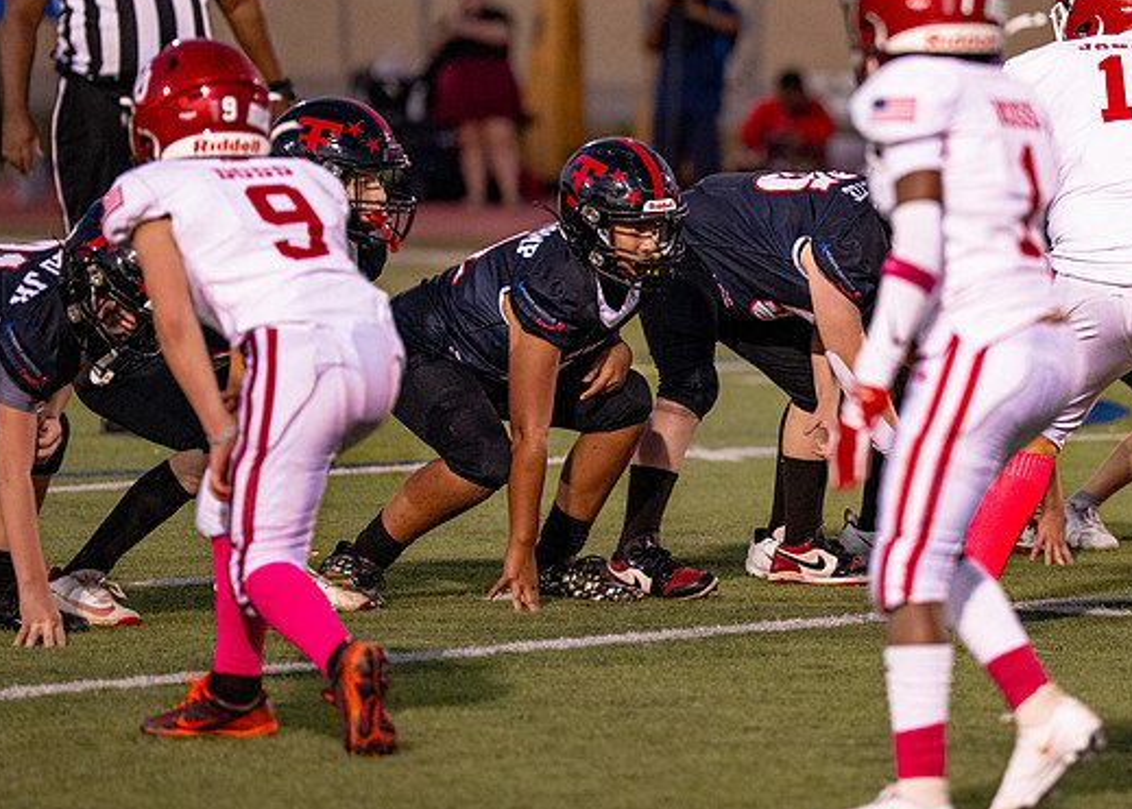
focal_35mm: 350
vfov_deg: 4.1
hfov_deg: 5.8
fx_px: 11255
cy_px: 196
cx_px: 882
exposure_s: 1/1250
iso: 3200
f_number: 2.8
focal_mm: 200
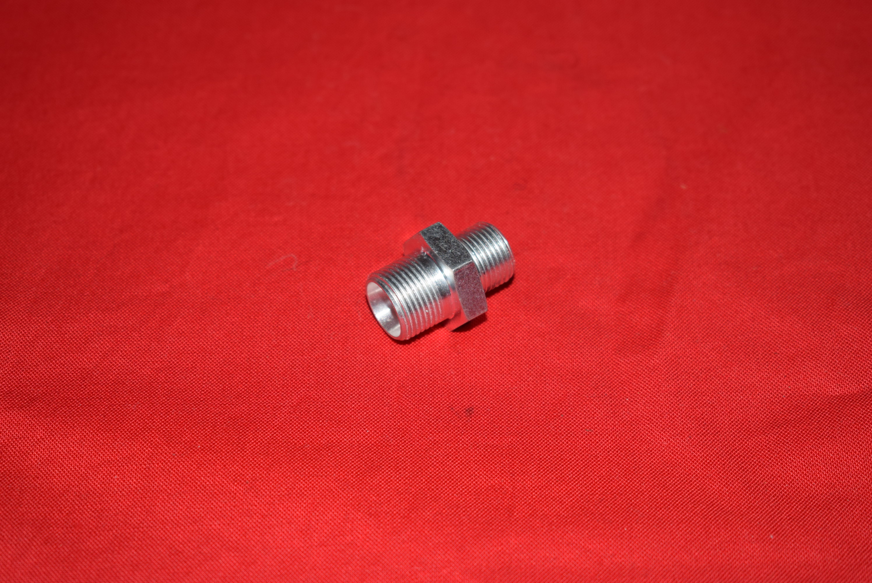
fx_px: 1818
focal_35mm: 75
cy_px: 292
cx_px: 436
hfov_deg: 27.0
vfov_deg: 18.2
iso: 400
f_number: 5.6
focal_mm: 50
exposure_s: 1/60
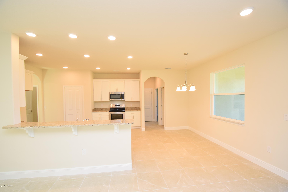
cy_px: 96
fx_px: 120
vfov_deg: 77.3
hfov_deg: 100.4
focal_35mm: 15
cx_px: 144
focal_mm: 10
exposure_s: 1/125
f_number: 5.6
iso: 720
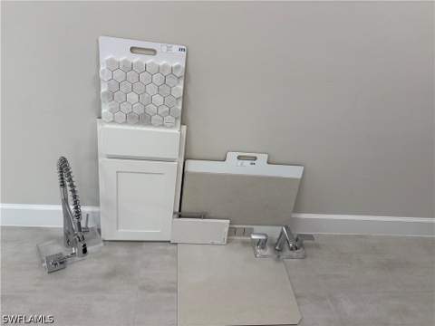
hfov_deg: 67.3
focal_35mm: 26
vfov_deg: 53.1
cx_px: 218
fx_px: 327
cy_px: 163
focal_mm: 5.96
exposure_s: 1/120
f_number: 1.6
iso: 80
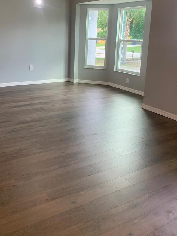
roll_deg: -0.5
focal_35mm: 36
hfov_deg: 39.5
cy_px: 84
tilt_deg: -7.4
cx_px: 73
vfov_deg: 50.7
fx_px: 245
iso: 64
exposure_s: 1/60
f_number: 1.8
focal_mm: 4.25
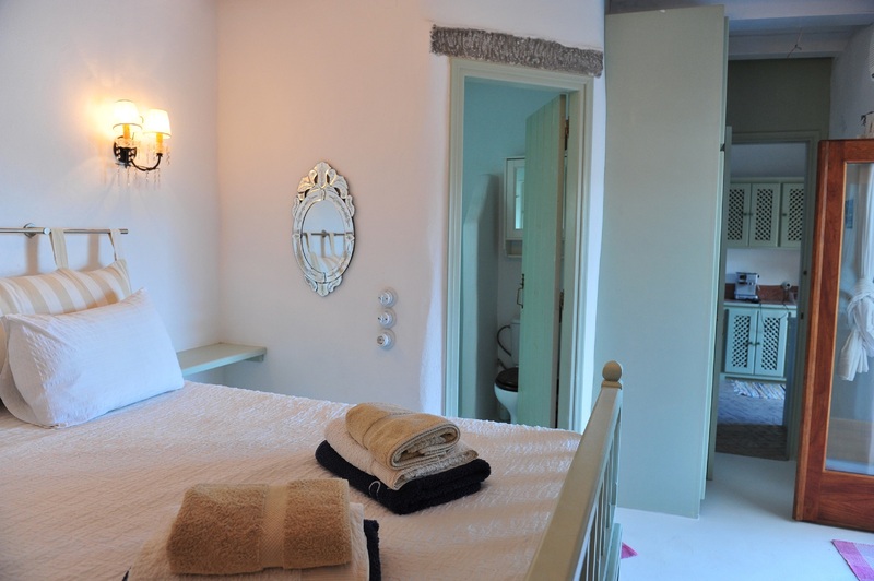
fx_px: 582
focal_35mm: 24
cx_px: 437
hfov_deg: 73.8
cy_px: 290
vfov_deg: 53.1
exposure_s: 1/100
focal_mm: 24
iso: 1250
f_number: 5
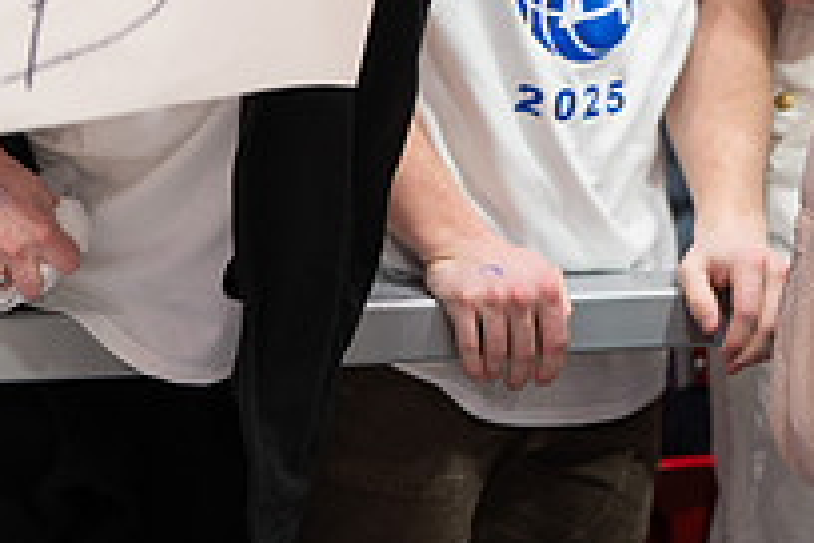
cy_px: -222
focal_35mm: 213
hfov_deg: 9.6
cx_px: 215
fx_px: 4816
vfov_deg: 6.4
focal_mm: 75
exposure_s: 1/20
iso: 500
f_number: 2.8
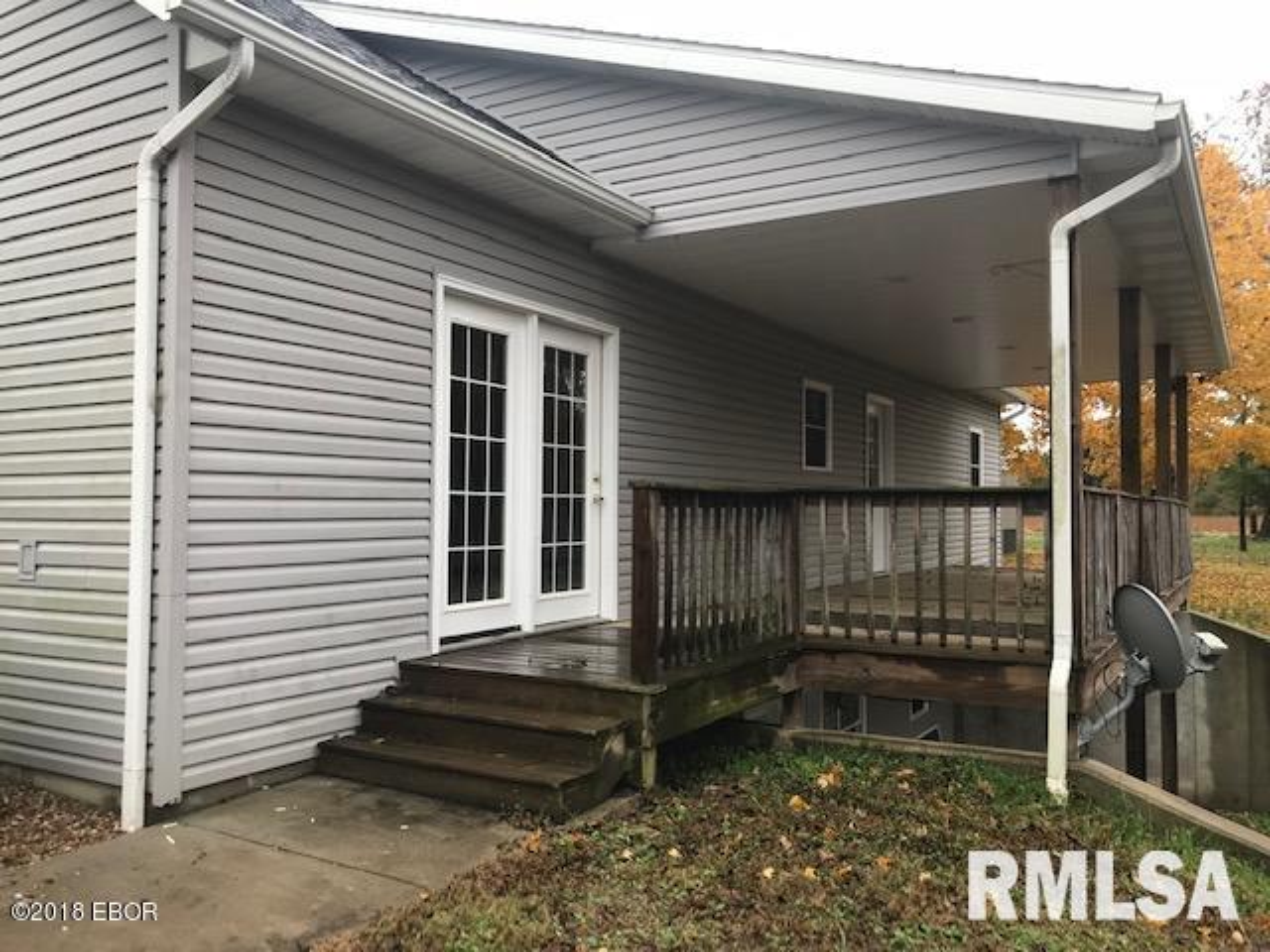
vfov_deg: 49.7
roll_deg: +1.1
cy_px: 476
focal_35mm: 28
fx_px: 1027
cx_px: 635
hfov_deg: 63.4
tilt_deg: +0.1
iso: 32
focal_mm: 3.99
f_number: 1.8
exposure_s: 1/63
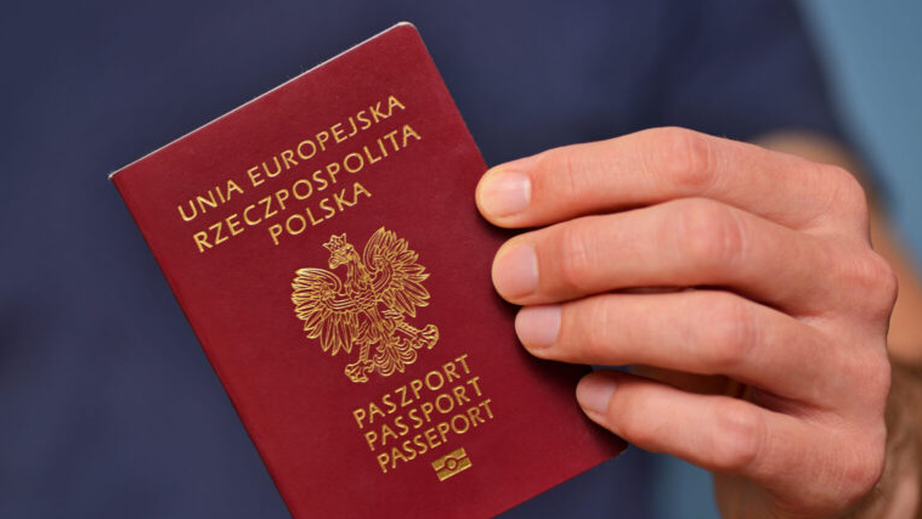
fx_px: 2592
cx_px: 464
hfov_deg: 20.2
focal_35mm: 106
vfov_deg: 11.4
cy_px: 308
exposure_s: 1/125
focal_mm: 100
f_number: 3.2
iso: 100
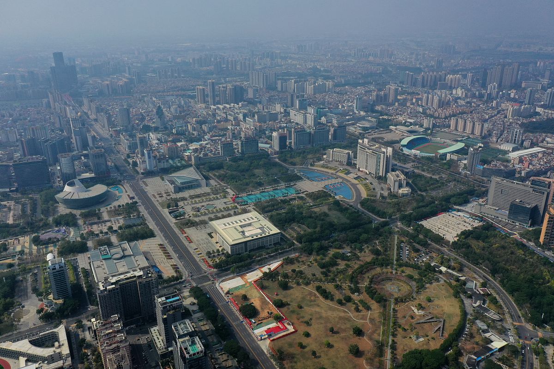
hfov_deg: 65.5
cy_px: 184
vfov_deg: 46.4
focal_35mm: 28
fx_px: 431
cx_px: 277
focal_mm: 10.26
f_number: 7.1
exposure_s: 1/1000
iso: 100
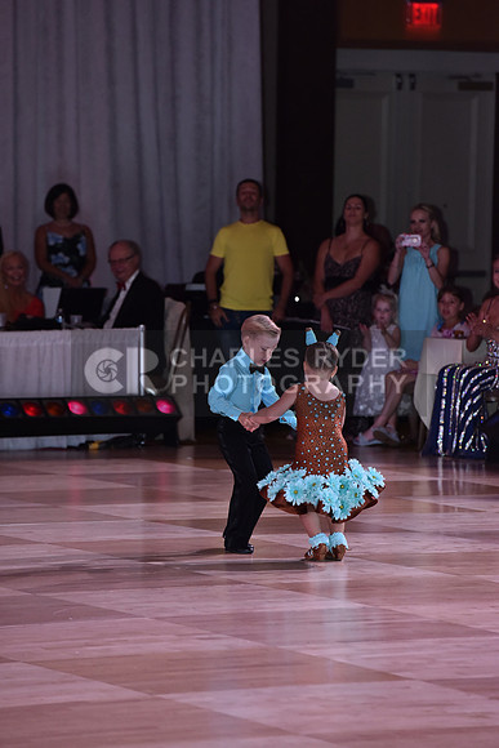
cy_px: 374
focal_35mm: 200
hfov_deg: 6.9
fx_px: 4156
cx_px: 250
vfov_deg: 10.3
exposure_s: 1/250
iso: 1600
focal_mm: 200
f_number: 5.6
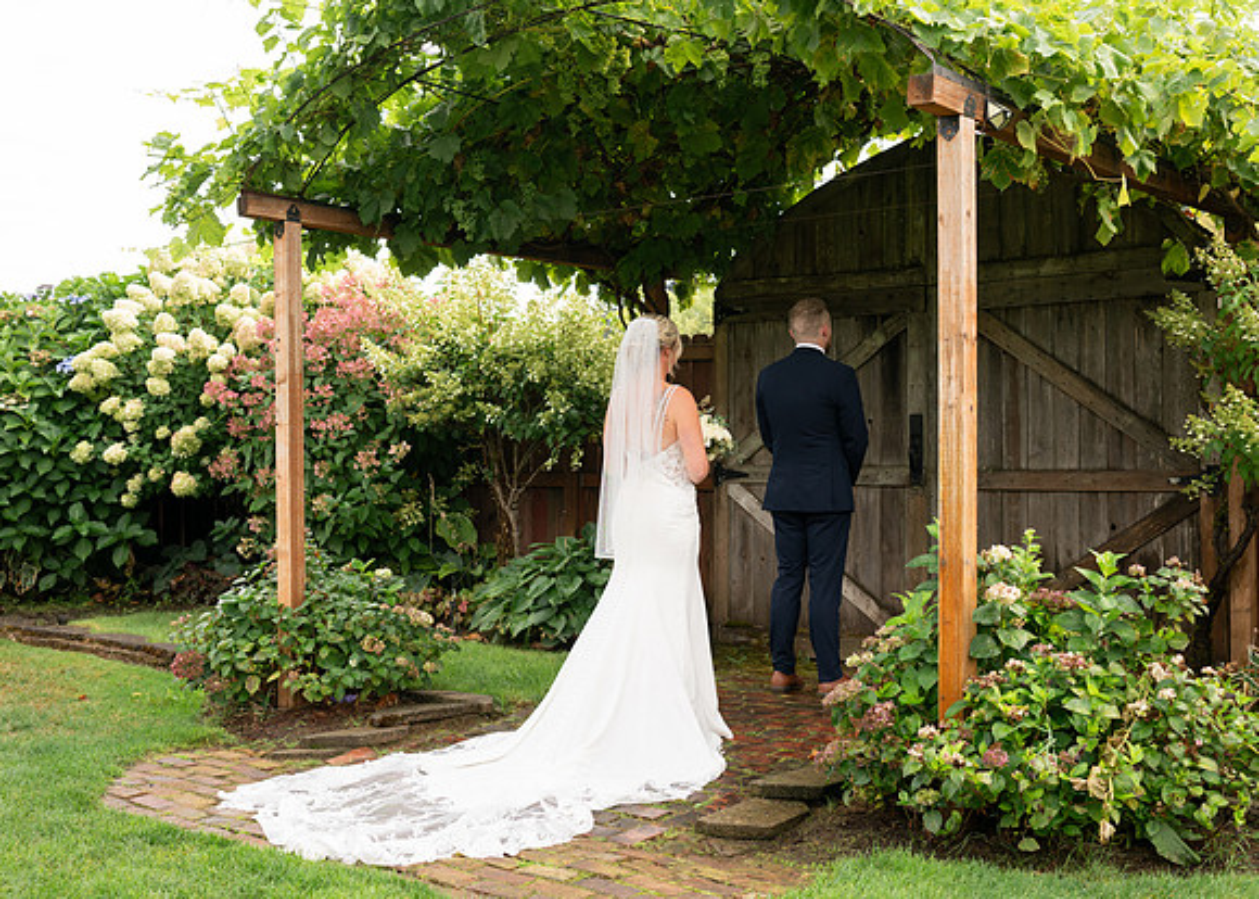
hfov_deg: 42.8
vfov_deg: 31.3
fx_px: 1607
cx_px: 601
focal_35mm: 45
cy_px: 450
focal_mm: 42
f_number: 4
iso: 250
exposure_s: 1/320
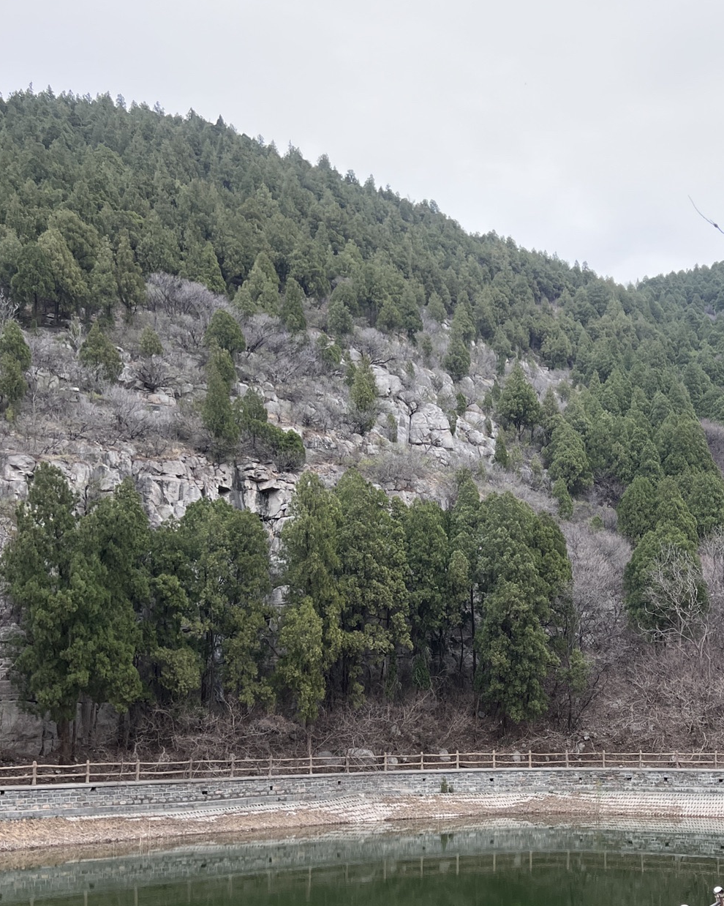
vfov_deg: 43.4
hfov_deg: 35.8
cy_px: 674
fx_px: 1098
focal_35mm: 41
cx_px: 527
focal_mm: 5.7
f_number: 1.5
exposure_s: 1/808
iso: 50
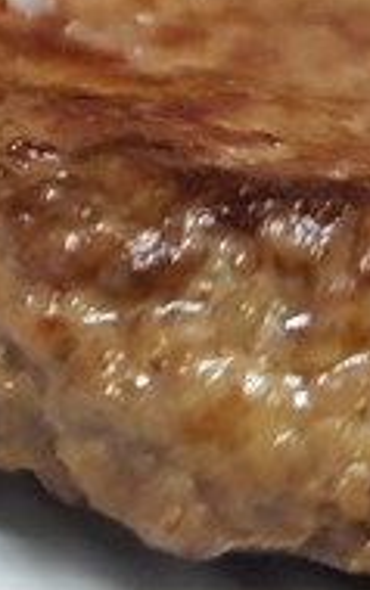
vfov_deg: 17.3
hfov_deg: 10.1
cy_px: -84
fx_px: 1869
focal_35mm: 116
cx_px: -463
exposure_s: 1/50
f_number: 1.7
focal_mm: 4.2
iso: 200
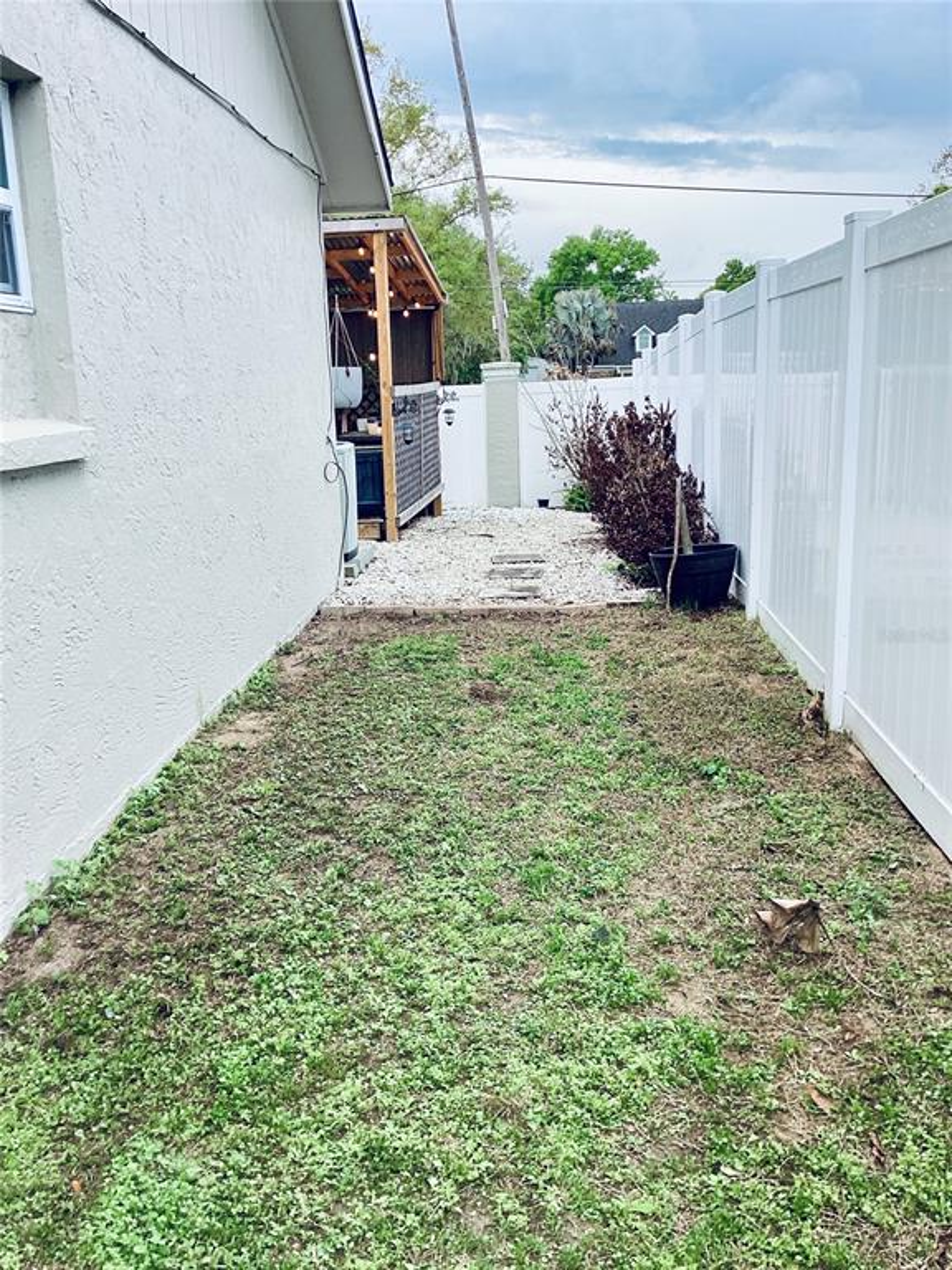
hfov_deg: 45.4
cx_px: 476
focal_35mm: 31
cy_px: 635
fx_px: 1137
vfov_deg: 58.4
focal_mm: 3.3
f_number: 2.4
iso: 32
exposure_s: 1/120
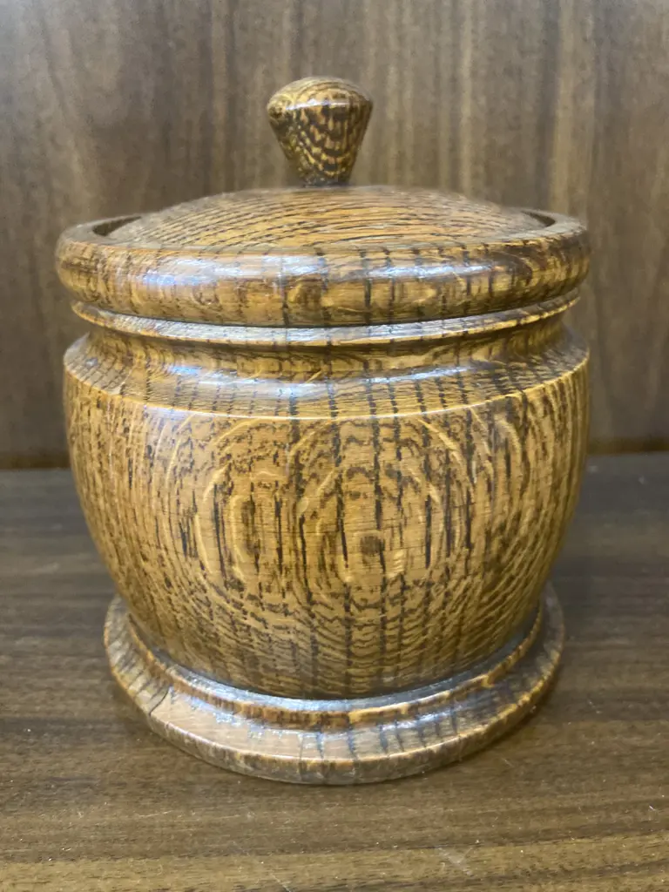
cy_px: 446
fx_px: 722
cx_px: 334
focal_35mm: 28
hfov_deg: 49.7
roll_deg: +0.7
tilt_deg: -20.9
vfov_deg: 63.4
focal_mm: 3.99
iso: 400
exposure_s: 1/25
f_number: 1.8
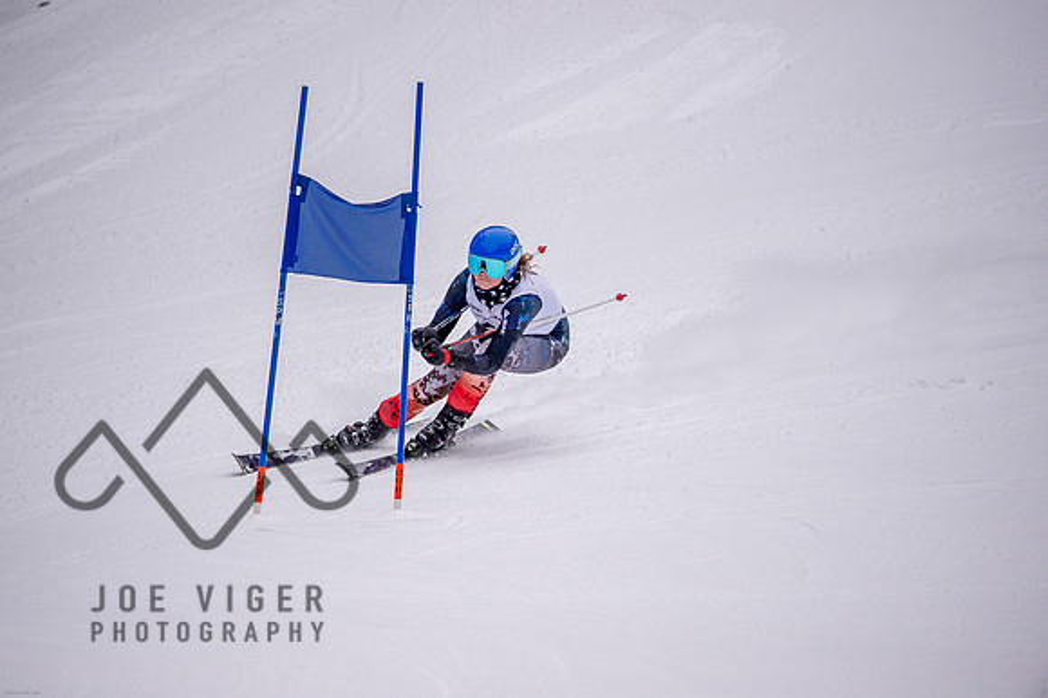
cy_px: 349
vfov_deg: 2.3
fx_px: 17456
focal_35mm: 600
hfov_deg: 3.4
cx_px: 524
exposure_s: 1/3200
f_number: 6.3
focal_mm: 600
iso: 2000
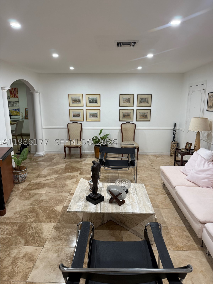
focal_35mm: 24
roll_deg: -0.5
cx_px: 106
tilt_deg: -12.1
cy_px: 142
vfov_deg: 71.6
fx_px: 197
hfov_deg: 56.8
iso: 125
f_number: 1.78
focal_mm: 6.76
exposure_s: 1/60
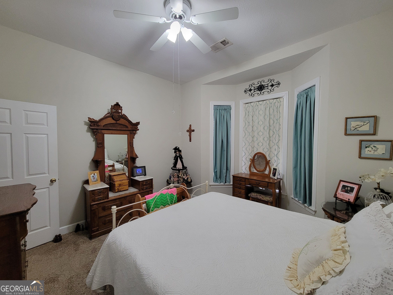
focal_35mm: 13
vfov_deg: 89.9
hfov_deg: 106.2
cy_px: 148
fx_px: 148
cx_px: 196
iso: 400
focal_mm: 2.2
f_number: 2.2
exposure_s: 1/60
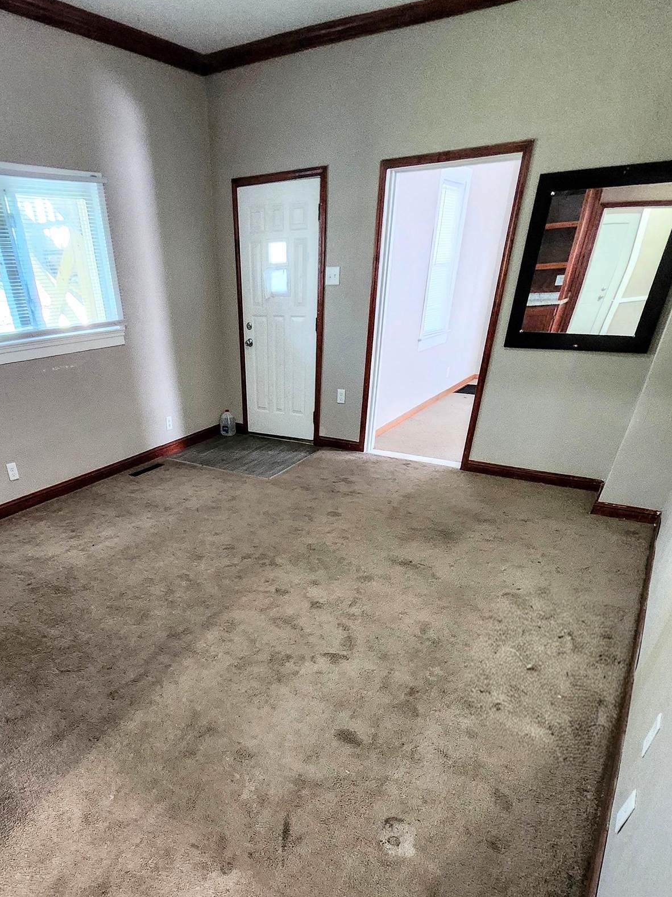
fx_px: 492
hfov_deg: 67.9
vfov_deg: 80.7
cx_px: 264
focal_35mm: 19
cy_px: 626
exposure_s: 1/30
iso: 640
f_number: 2.2
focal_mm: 1.74
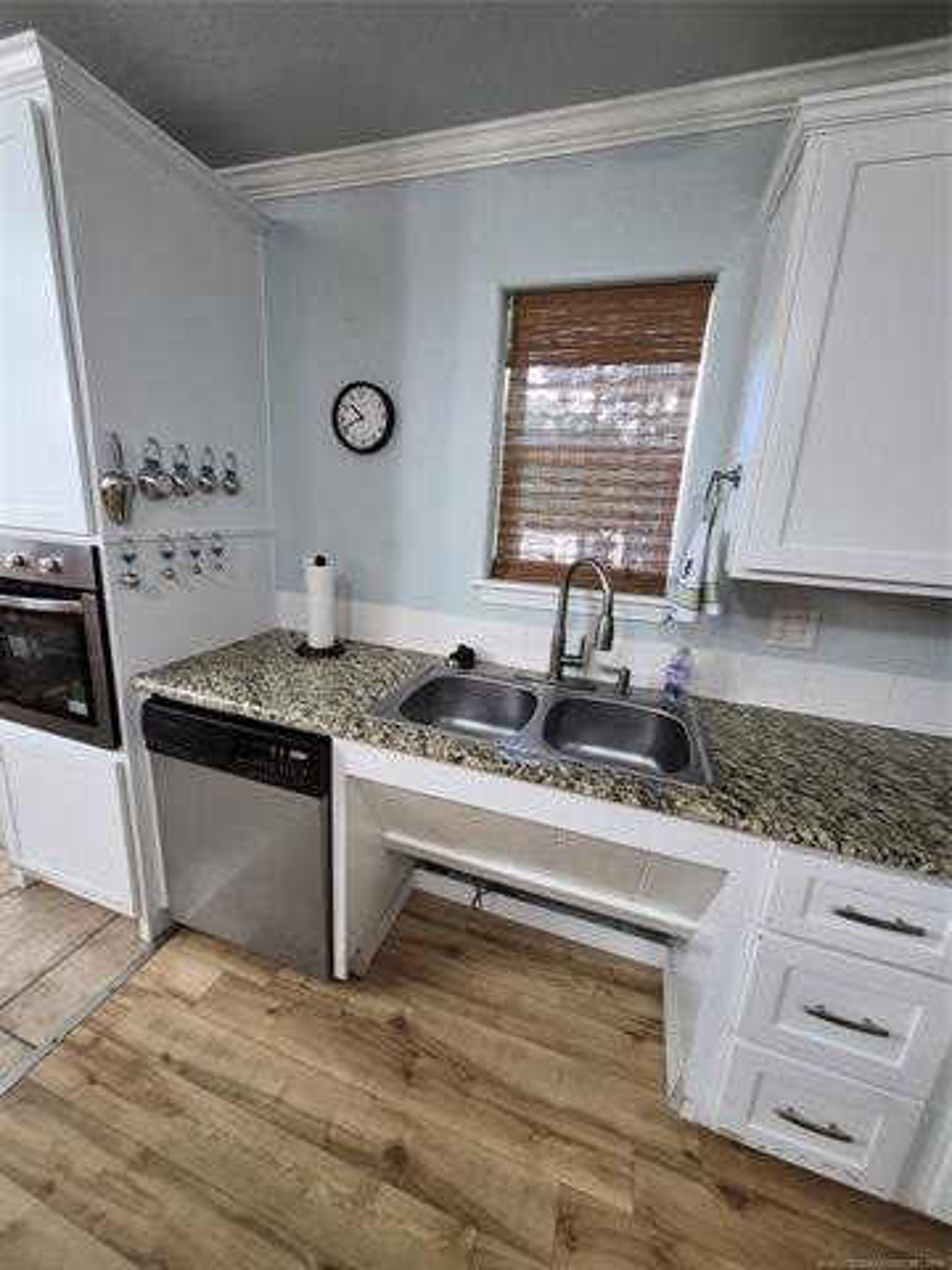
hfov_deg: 89.9
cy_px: 635
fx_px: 477
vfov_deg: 106.2
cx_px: 476
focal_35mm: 13
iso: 400
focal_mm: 1.74
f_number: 2.2
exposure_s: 1/60
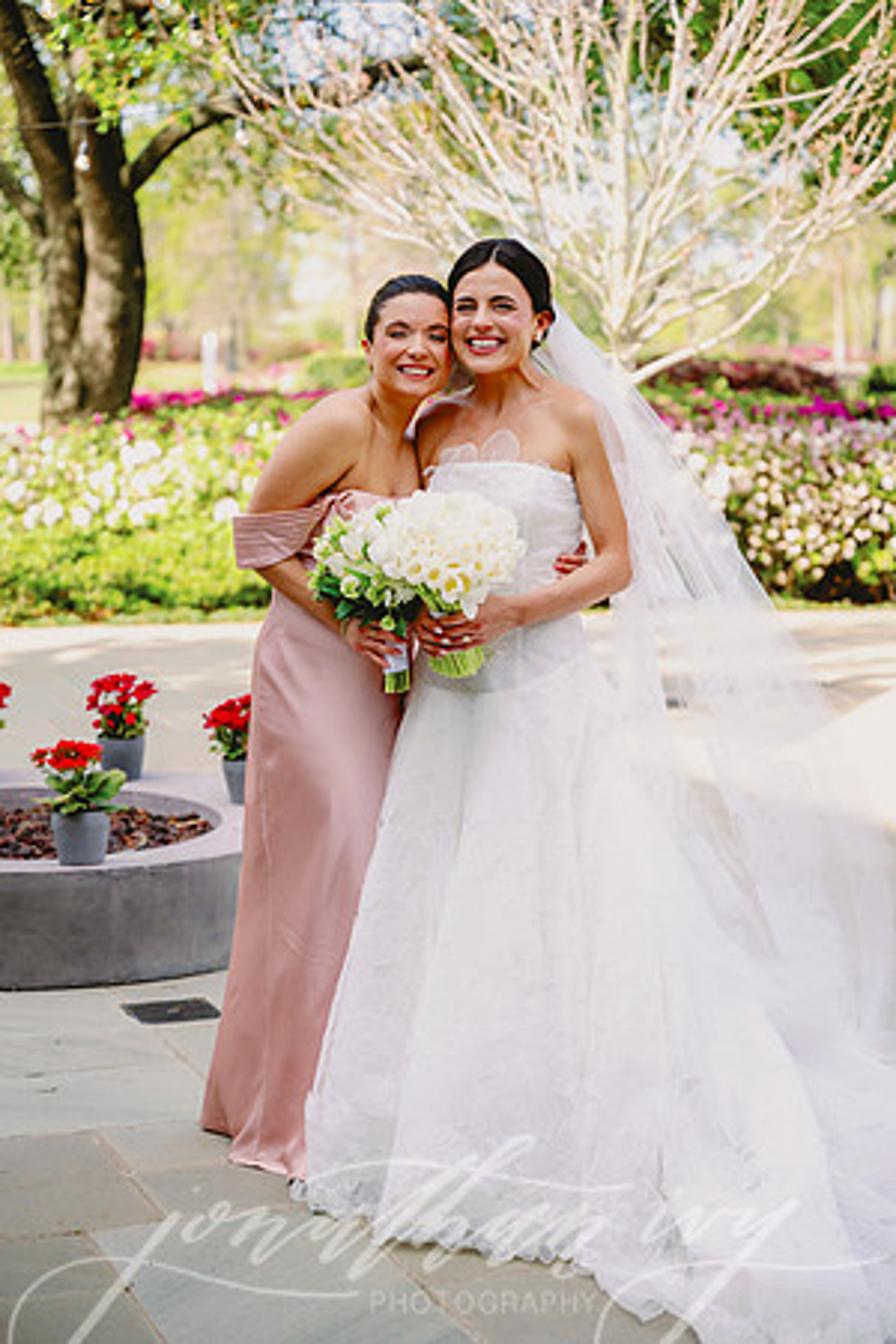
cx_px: 448
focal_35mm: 70
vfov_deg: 28.8
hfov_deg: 19.5
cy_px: 672
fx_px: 2613
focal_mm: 70
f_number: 2.8
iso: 200
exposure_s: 1/800
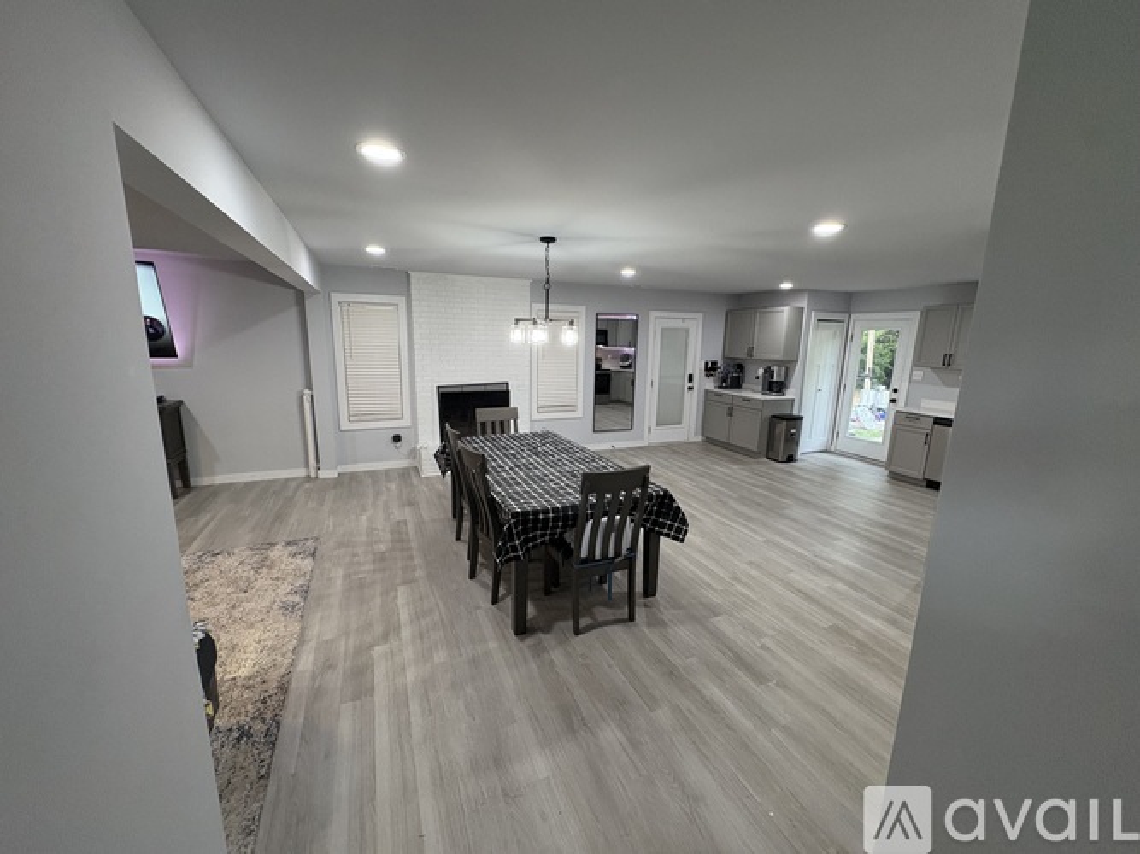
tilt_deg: -10.3
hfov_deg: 102.1
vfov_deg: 85.7
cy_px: 427
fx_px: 461
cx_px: 570
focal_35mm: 14
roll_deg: -0.9
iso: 400
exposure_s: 1/120
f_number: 2.2
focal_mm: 2.22
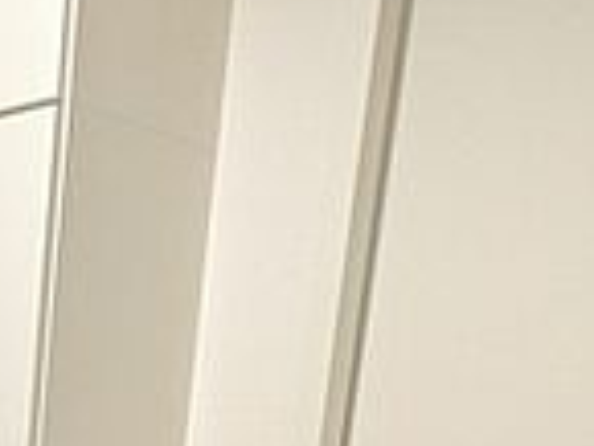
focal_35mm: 58
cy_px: 593
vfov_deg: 22.4
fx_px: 996
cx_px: -385
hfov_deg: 23.4
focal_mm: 1.83
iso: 518
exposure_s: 1/40
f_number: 2.2
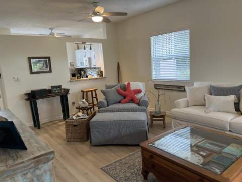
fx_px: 182
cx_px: 121
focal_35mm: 26
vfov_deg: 53.1
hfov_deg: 67.3
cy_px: 91
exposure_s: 1/60
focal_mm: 5.7
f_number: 1.5
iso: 80
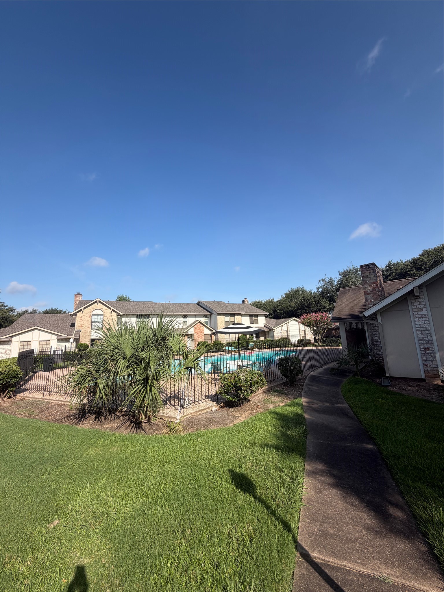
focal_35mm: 14
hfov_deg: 85.7
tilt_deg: +9.3
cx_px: 222
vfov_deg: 102.1
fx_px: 239
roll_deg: +2.3
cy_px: 296
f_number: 2.2
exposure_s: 1/770
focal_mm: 2.22
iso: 25
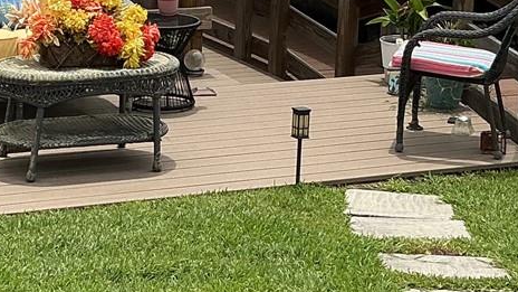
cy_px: 63
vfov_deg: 11.1
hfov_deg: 19.6
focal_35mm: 109
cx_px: 165
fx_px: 1497
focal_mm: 3
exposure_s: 1/2320
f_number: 1.8
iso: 25
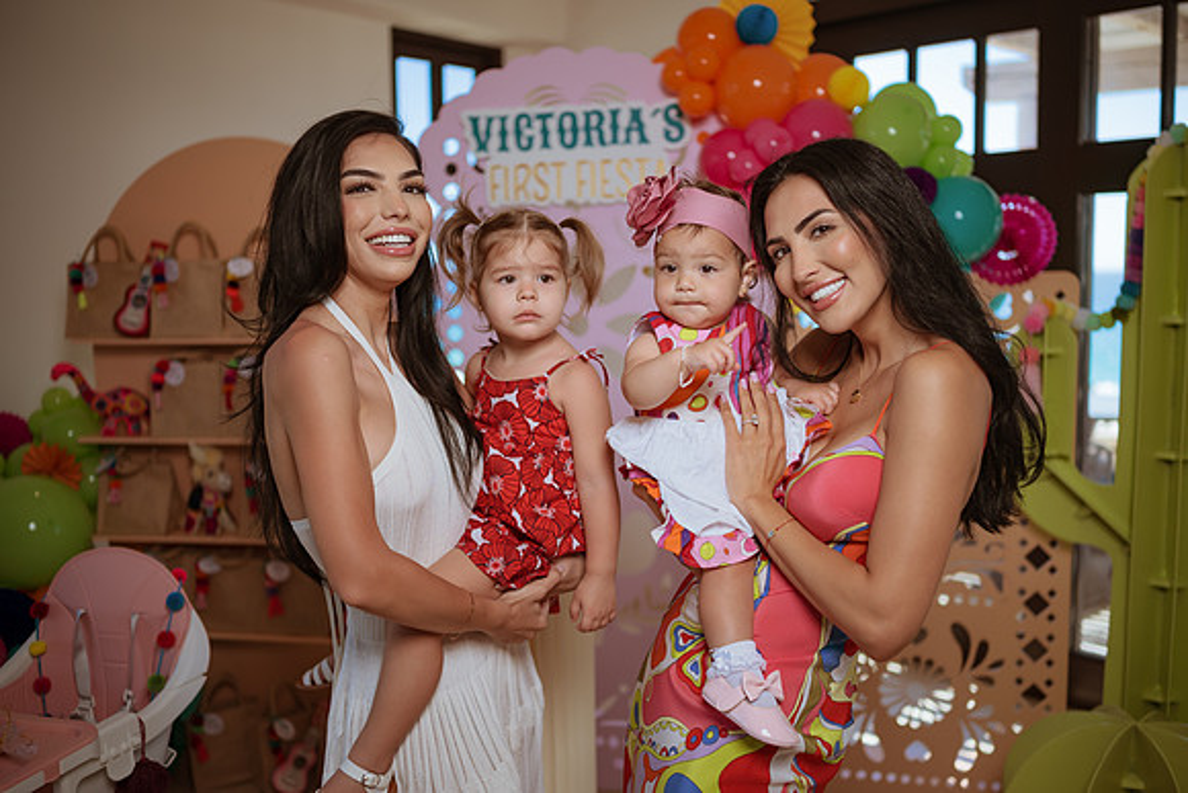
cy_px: 396
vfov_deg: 37.9
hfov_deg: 54.4
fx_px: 1155
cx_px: 594
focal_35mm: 35
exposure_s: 1/1250
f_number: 1.8
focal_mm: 35
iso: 160
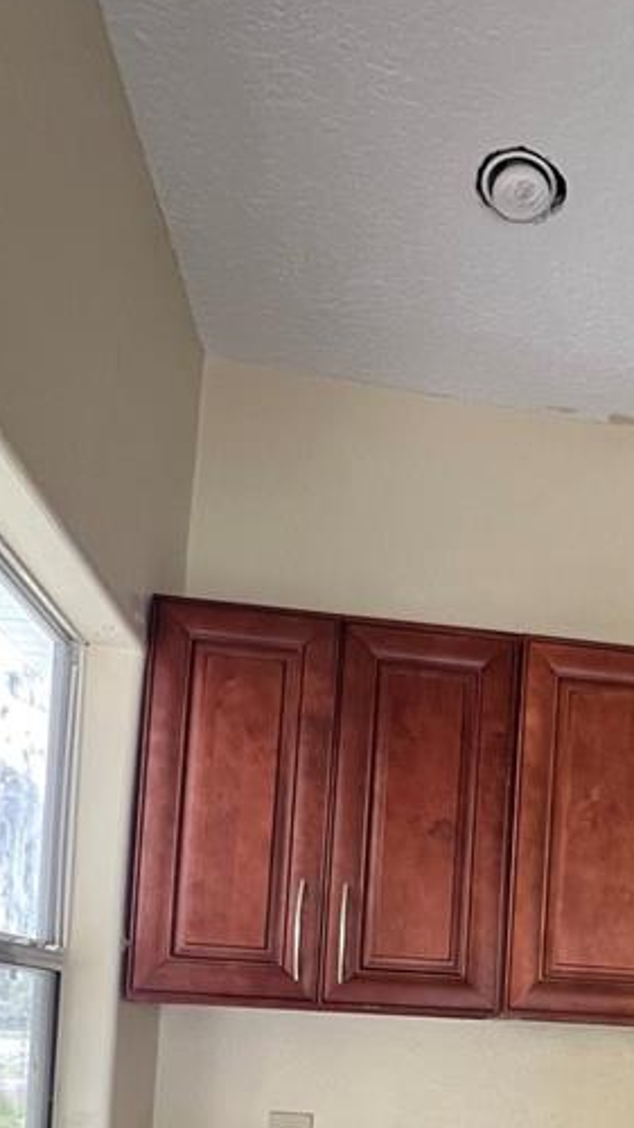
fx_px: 1017
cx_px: 609
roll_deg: -2.4
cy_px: 1002
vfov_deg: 51.7
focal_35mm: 34
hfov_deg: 32.3
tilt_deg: +1.2
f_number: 1.8
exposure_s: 1/60
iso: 320
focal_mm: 1.57
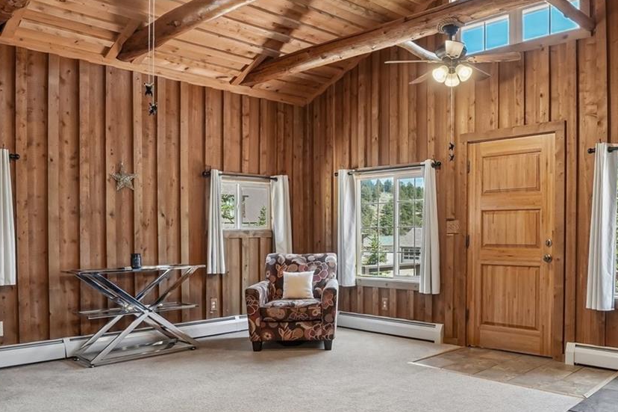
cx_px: 396
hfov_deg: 62.6
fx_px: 498
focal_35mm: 29
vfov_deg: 44.8
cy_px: 233
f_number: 8
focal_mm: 10
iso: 400
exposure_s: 1/25
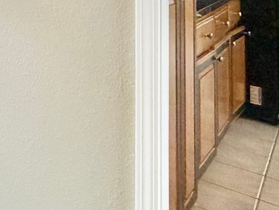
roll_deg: -0.3
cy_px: -71
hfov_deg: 23.5
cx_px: -196
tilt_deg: +0.5
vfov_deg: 24.2
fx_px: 419
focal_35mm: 52
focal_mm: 2.22
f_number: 2.2
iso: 200
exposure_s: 1/120
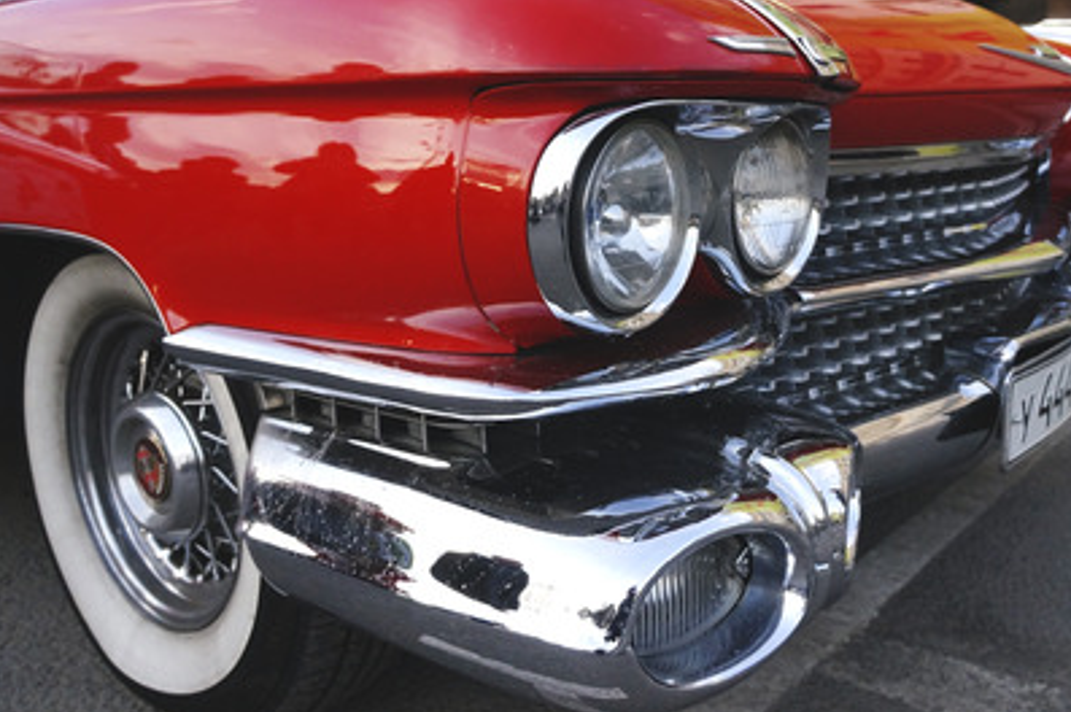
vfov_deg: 38.6
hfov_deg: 55.5
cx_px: 626
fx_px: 1011
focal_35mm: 34
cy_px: 272
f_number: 4
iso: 1000
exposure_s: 1/2000
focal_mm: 18
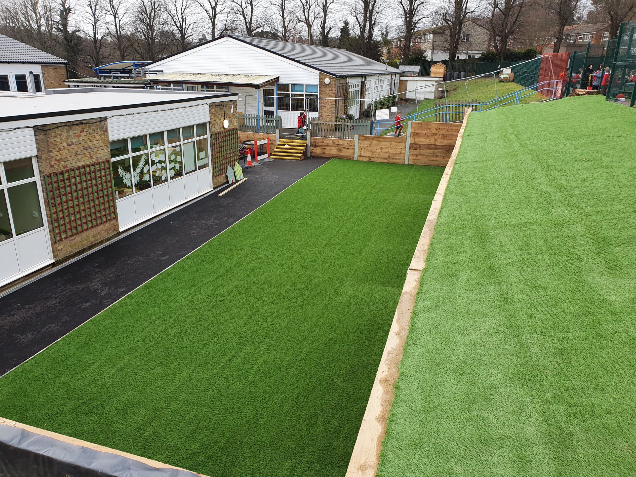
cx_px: 318
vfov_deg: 53.1
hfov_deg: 67.3
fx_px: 478
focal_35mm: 26
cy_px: 238
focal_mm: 4.32
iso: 50
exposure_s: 1/119
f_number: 2.4
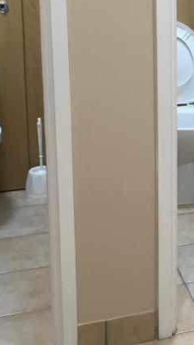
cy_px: 74
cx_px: 373
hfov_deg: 13.8
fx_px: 696
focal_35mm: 76
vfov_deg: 27.4
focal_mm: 4.15
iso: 100
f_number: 2.2
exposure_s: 1/33
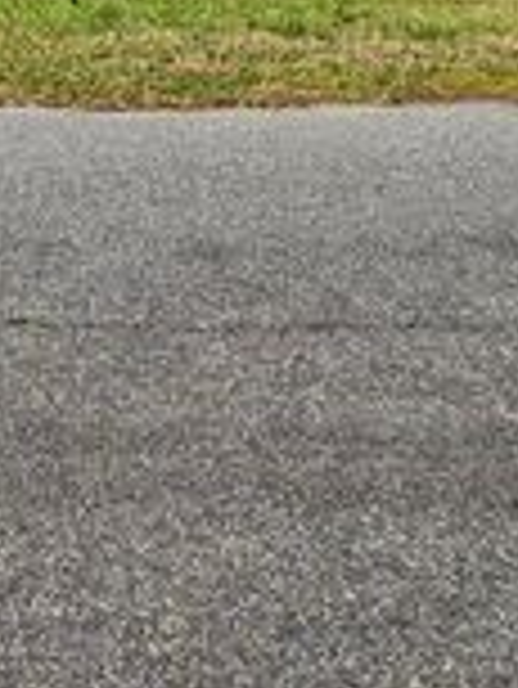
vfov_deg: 17.7
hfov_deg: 13.2
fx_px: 1992
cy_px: -322
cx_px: -437
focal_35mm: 100
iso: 25
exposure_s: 1/1387
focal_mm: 5.4
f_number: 1.8
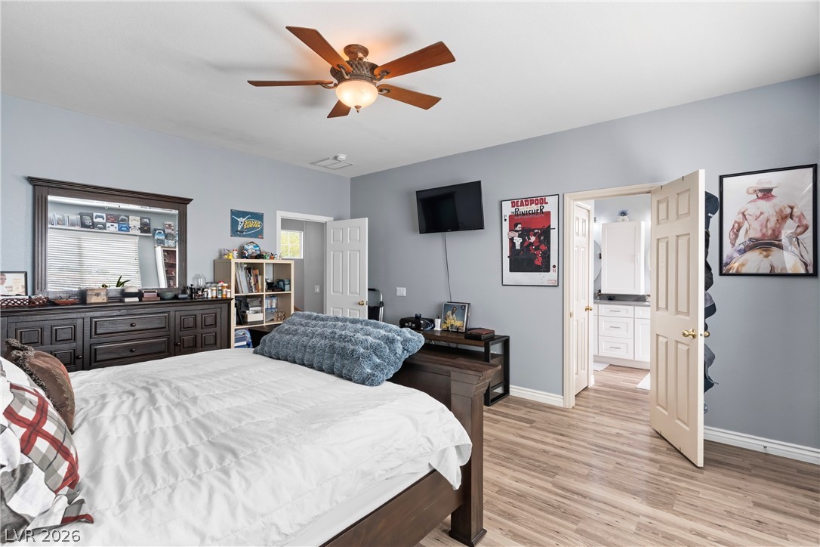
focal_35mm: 17
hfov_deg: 93.3
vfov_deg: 70.4
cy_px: 274
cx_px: 410
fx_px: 387
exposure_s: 1/13
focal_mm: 17
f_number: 8
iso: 320
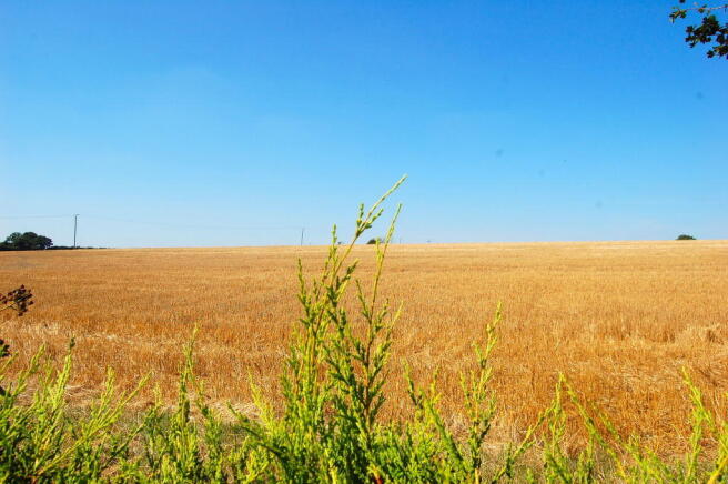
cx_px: 364
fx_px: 545
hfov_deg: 67.4
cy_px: 242
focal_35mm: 27
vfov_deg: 47.8
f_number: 10
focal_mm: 18
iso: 200
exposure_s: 1/400
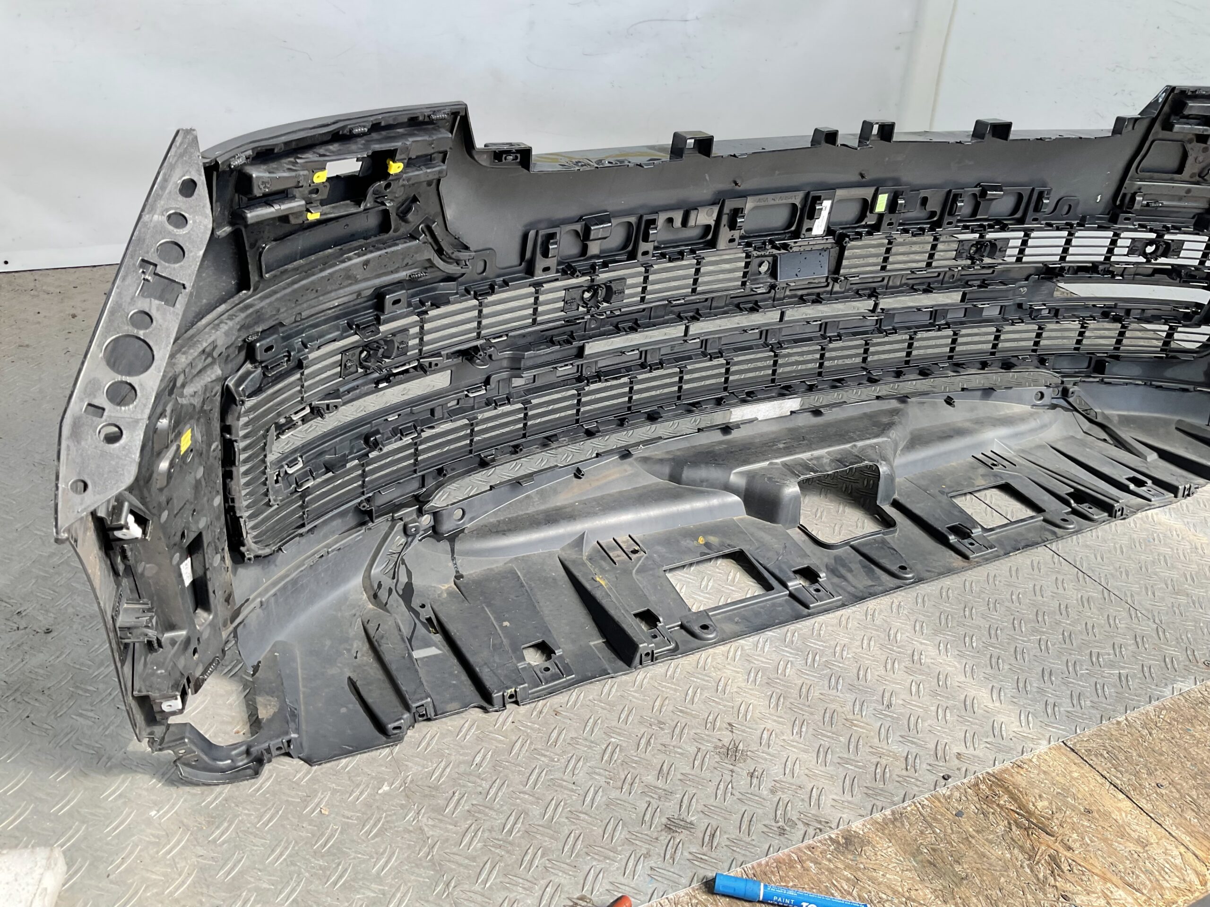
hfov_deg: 61.7
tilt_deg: -29.1
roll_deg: -8.3
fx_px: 1014
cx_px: 605
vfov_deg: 48.2
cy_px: 454
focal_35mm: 29
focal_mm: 3
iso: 16
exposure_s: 1/220
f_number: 1.8
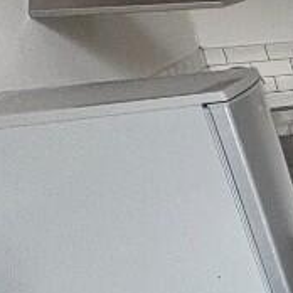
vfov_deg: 23.6
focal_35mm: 73
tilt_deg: -18.6
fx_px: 699
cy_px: 170
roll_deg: +1.9
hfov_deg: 12.0
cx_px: 854
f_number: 2.2
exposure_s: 1/87
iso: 200
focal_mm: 2.22
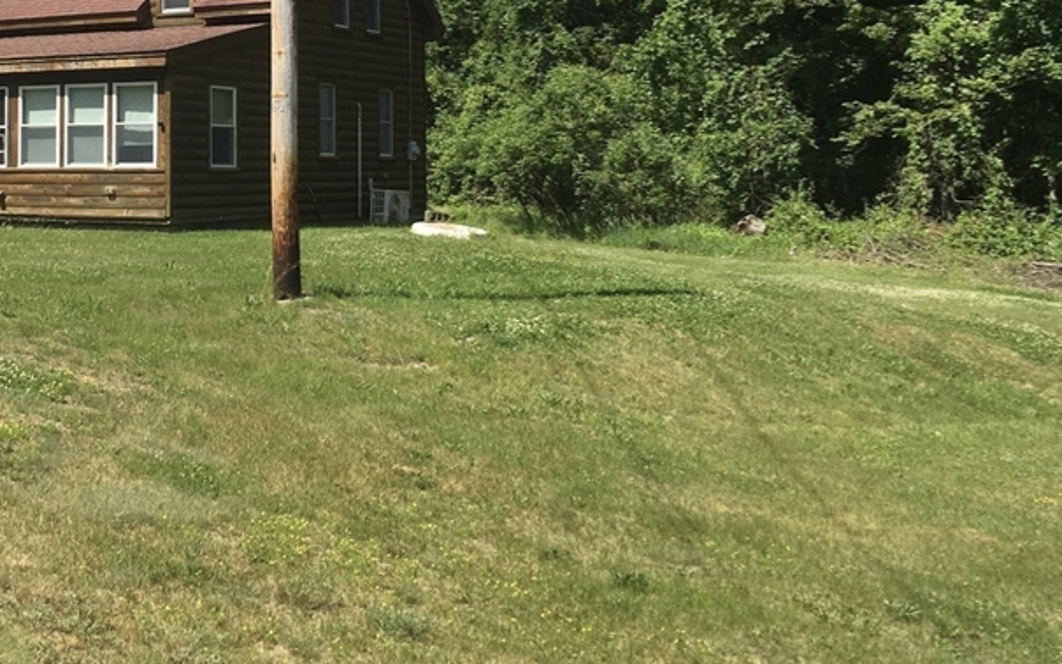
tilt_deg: +7.5
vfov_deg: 23.9
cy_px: 21
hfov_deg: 37.4
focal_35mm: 52
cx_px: 207
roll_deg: +0.7
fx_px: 1505
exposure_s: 1/2079
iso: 25
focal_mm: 4.15
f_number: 2.2
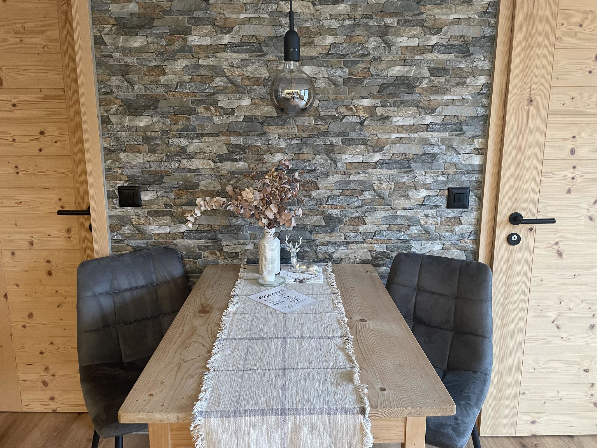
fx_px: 448
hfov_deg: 67.3
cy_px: 224
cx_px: 298
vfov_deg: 53.1
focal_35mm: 26
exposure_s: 1/60
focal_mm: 4.2
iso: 200
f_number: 1.6
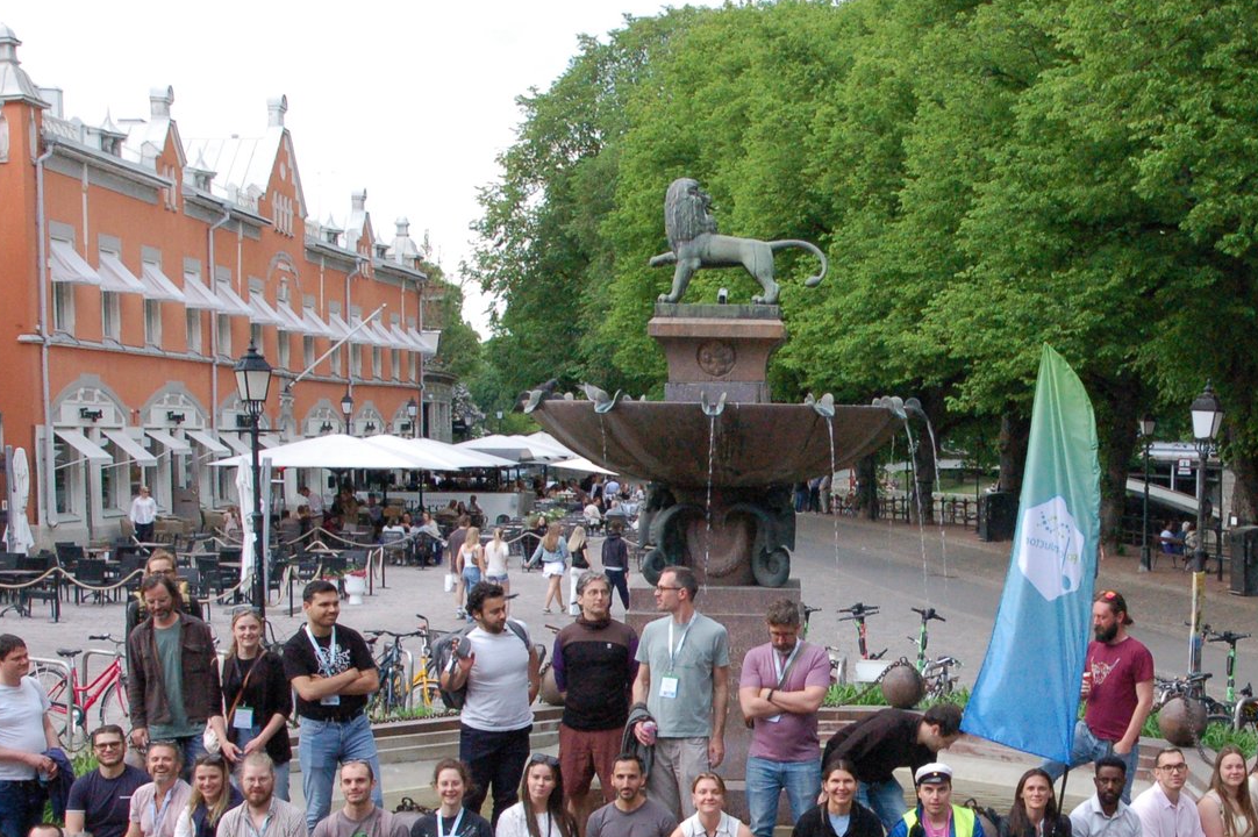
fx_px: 2130
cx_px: 927
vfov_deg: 22.0
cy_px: 652
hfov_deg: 32.4
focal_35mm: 61
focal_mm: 22
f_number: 13
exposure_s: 1/125
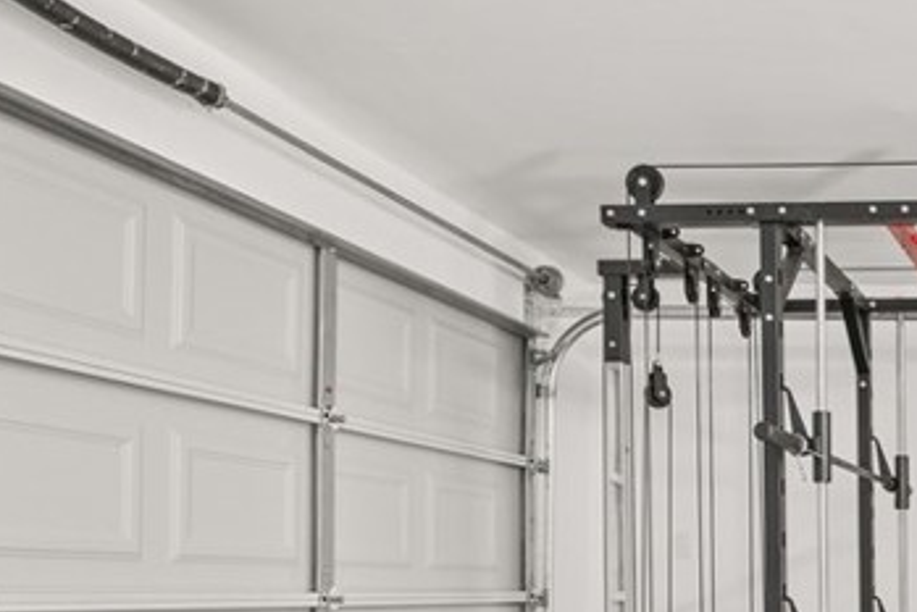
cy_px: 615
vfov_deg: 28.6
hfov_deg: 34.2
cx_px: 1143
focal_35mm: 44
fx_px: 1121
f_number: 5.6
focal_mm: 15
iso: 640
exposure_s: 1/2.5
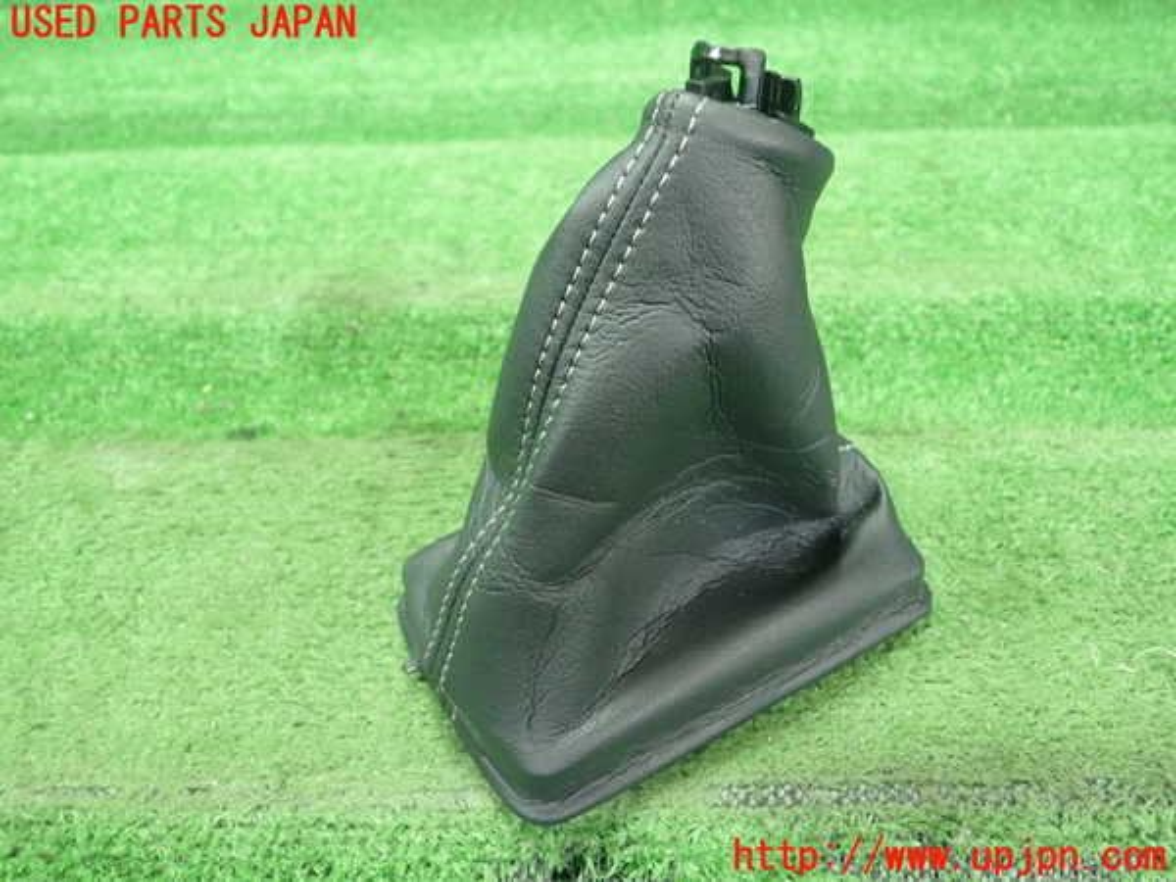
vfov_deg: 46.8
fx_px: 1019
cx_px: 588
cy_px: 441
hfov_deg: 60.0
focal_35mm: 30
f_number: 2.3
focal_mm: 5.5
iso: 640
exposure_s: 1/125
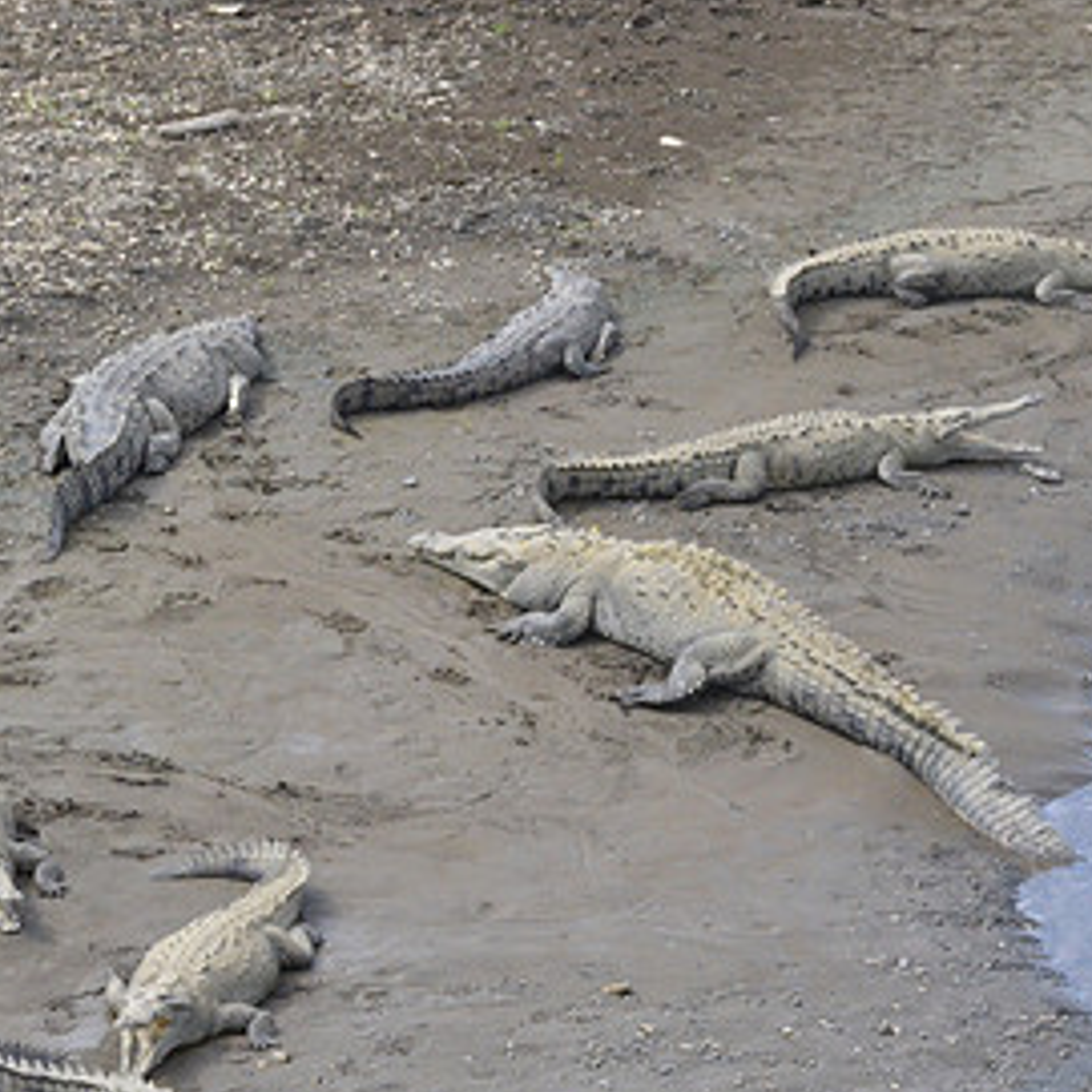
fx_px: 11278
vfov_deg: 5.5
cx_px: 447
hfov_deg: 5.5
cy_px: 733
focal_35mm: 316
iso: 4000
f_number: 16
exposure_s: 1/1000
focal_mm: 116
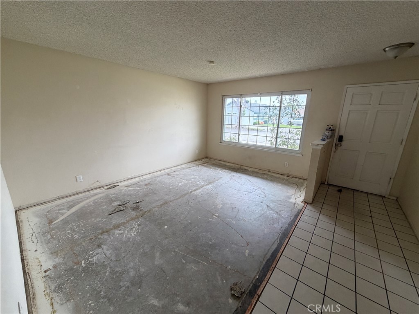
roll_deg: -0.3
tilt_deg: -12.8
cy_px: 157
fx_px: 169
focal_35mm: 14
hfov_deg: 102.1
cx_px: 210
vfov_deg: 85.7
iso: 320
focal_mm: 2.22
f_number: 2.2
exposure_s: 1/120
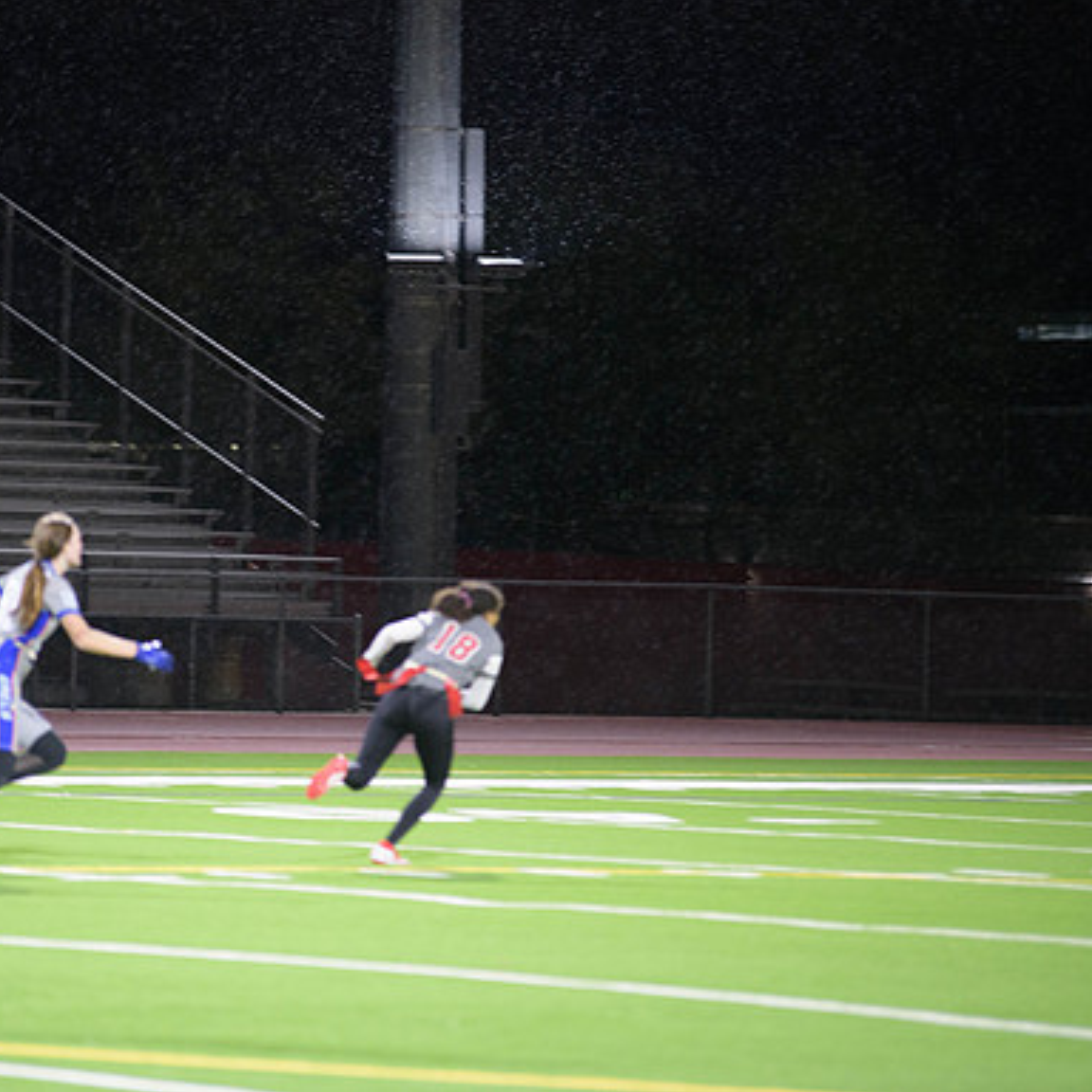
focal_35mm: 231
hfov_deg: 7.6
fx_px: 8244
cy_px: 545
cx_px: 282
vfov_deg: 7.6
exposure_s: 1/200
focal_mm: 180
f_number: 2.8
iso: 2800
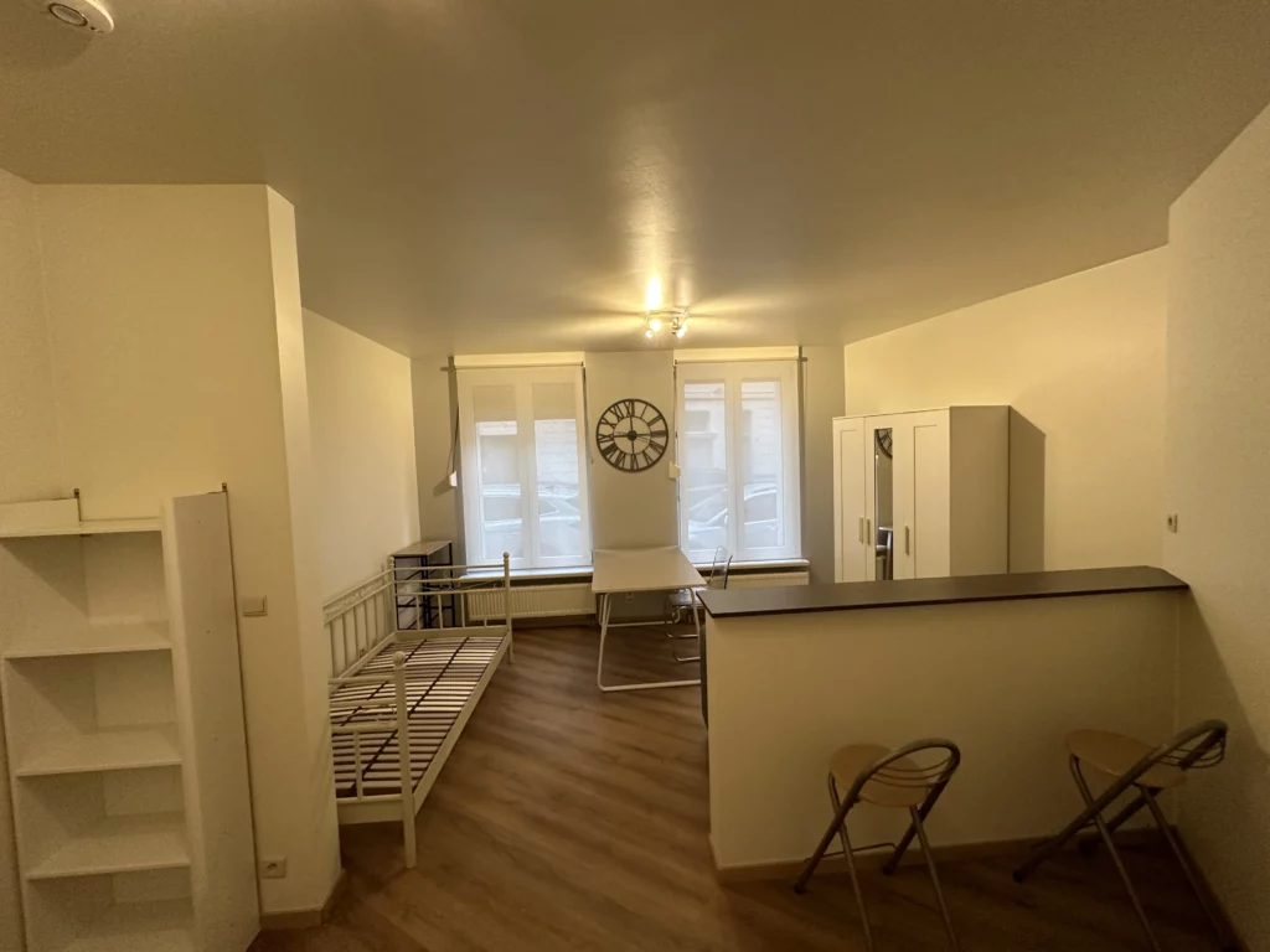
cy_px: 476
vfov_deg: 85.7
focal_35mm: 14
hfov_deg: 102.1
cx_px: 635
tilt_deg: -2.7
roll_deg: +2.2
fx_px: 514
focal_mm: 2.22
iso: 320
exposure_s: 1/100
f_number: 2.2
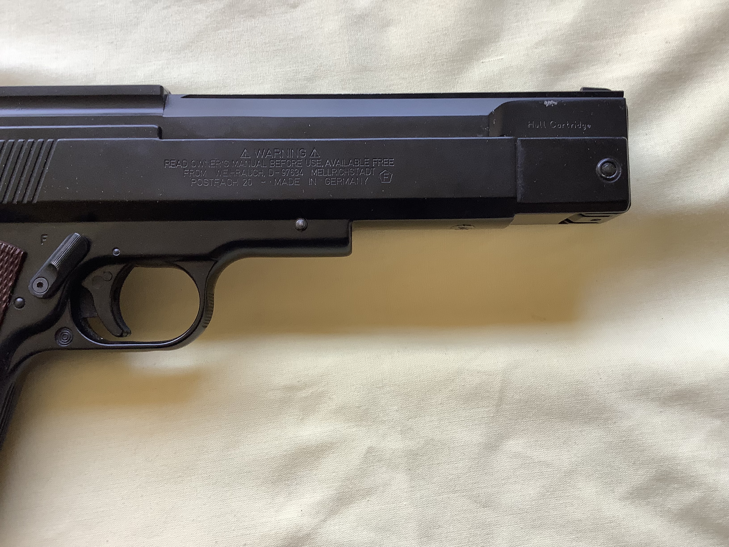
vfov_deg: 45.4
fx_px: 653
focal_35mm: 31
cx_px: 364
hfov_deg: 58.4
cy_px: 274
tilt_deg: -83.9
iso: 64
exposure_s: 1/50
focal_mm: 3.3
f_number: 2.4
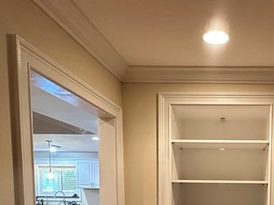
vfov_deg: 33.8
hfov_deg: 46.1
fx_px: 301
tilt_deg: -5.5
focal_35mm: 38
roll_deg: -0.8
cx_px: 224
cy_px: 214
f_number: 2.2
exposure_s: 1/60
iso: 250
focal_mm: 2.22
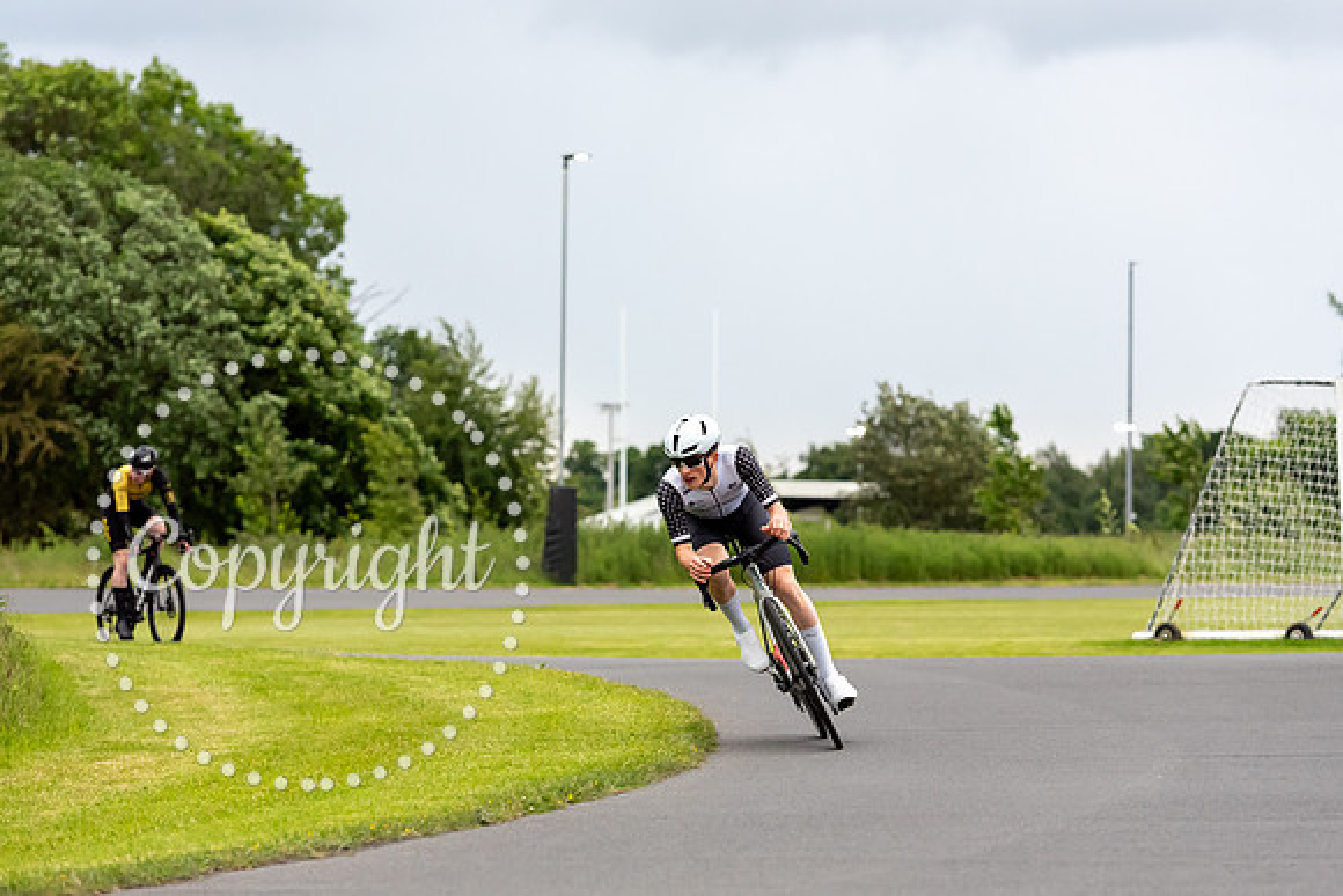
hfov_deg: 14.2
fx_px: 5410
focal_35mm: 145
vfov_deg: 9.5
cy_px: 448
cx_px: 672
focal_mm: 145
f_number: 5
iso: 3200
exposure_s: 1/800
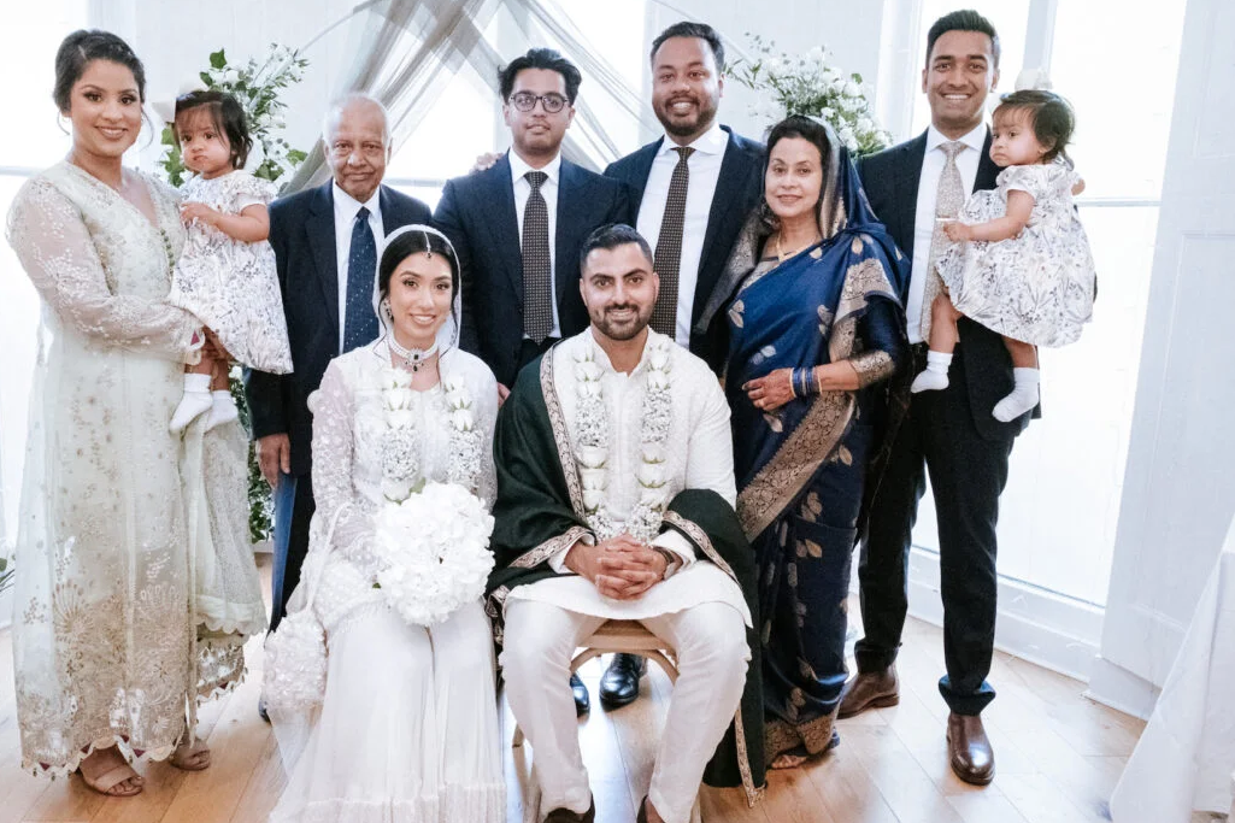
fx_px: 1063
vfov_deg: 42.3
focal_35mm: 31
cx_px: 539
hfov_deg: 60.1
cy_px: 406
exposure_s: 1/250
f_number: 6.4
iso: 10000
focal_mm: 16.5
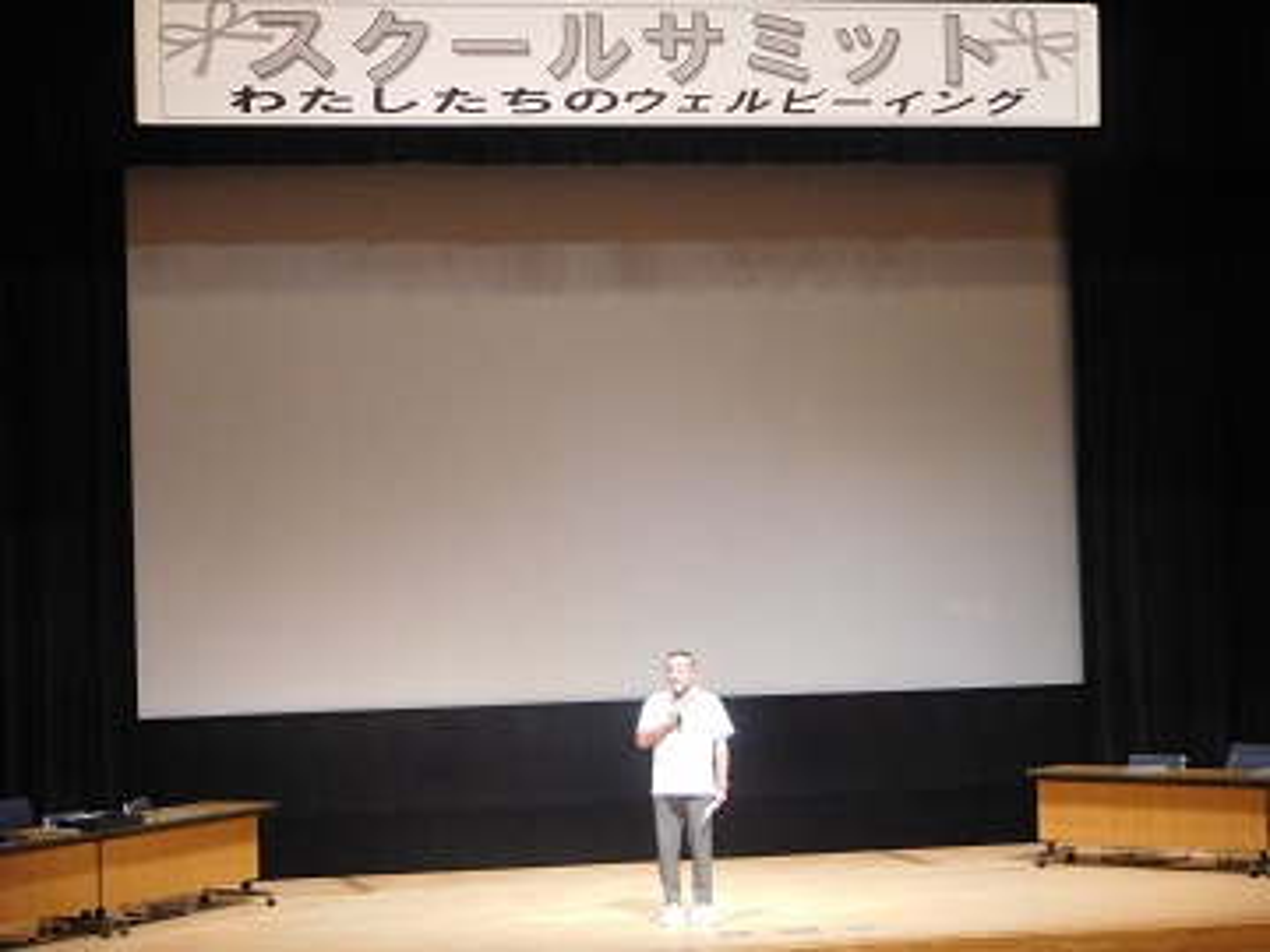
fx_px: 3669
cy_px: 476
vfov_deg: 14.8
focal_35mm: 100
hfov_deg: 19.6
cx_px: 635
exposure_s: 1/20
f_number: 4.8
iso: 800
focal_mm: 17.8
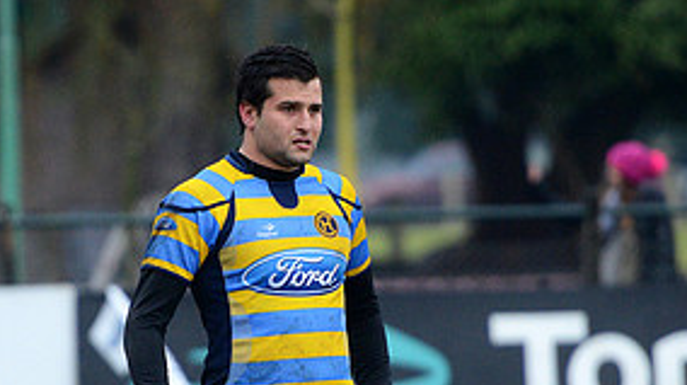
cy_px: 466
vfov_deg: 2.9
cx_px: 235
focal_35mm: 418
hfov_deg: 5.2
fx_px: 7606
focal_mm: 195
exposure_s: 1/500
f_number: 2.8
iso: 2000
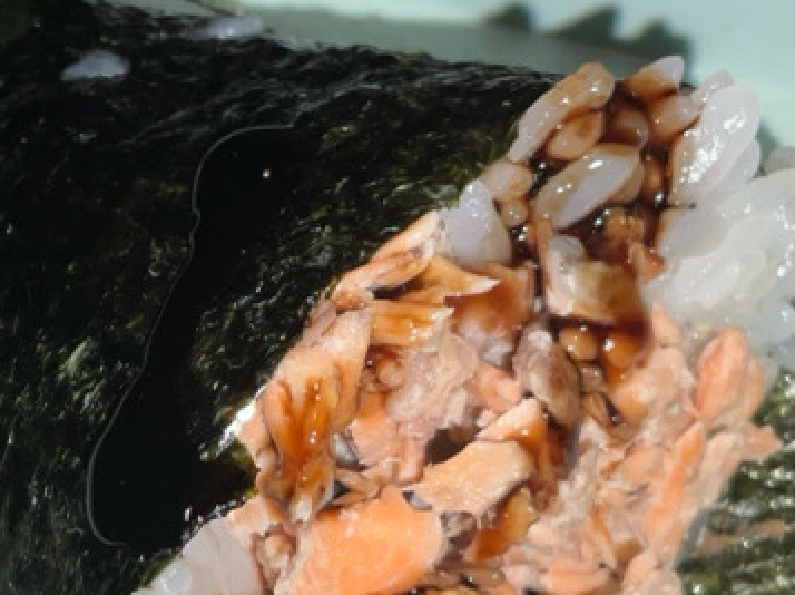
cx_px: 350
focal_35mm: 65
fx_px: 1491
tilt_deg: -65.5
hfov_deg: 29.8
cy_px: 471
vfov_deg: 22.3
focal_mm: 3
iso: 16
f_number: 1.8
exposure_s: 1/310
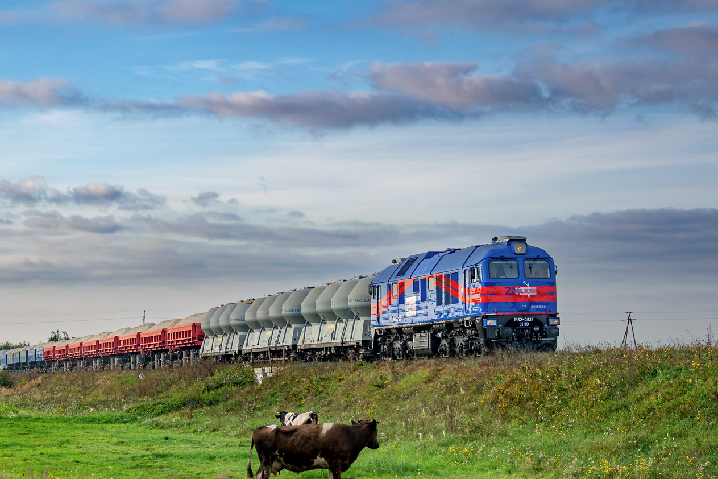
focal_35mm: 95
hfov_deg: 21.4
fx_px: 1895
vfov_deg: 14.4
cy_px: 259
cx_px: 296
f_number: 6.3
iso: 200
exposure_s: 1/640
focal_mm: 50
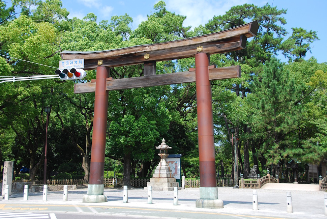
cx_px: 164
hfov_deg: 41.1
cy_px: 110
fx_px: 436
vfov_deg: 28.1
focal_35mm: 48
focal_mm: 32
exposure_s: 1/200
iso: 100
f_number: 7.1
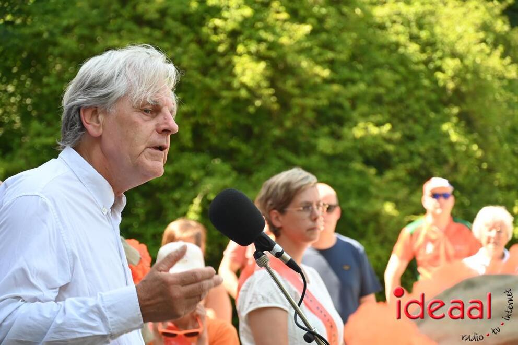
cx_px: 259
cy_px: 172
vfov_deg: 11.1
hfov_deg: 16.5
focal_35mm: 124
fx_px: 1784
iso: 400
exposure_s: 1/250
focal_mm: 83
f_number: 5.3
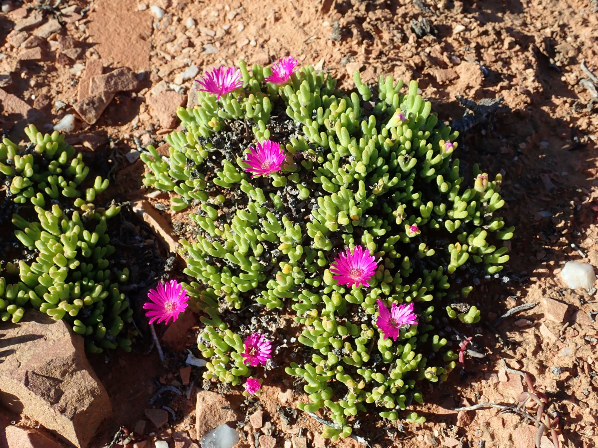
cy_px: 224
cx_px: 299
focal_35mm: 38
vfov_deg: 37.7
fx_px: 656
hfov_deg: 49.0
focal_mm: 6.86
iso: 100
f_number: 3.5
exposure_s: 1/400
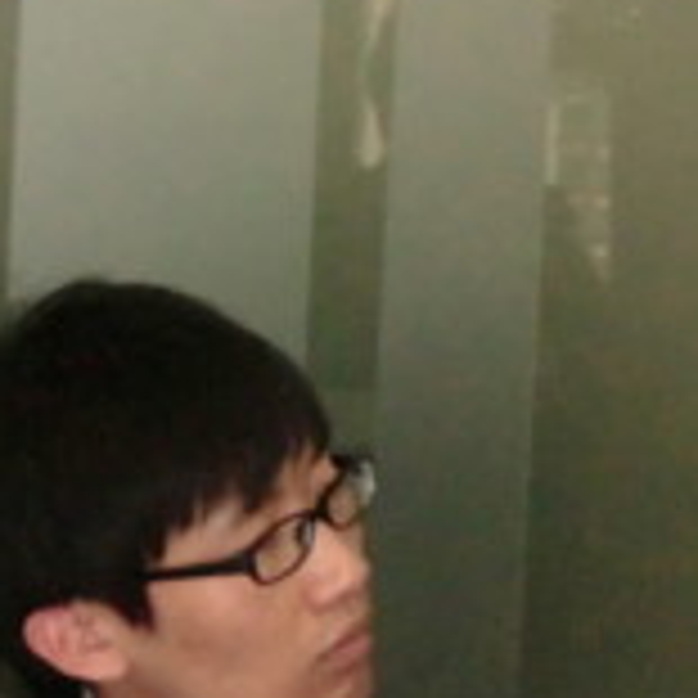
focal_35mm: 269
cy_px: 718
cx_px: -536
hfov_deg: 6.4
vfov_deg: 6.5
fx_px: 6137
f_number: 4.8
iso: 400
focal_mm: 15.51
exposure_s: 1/60
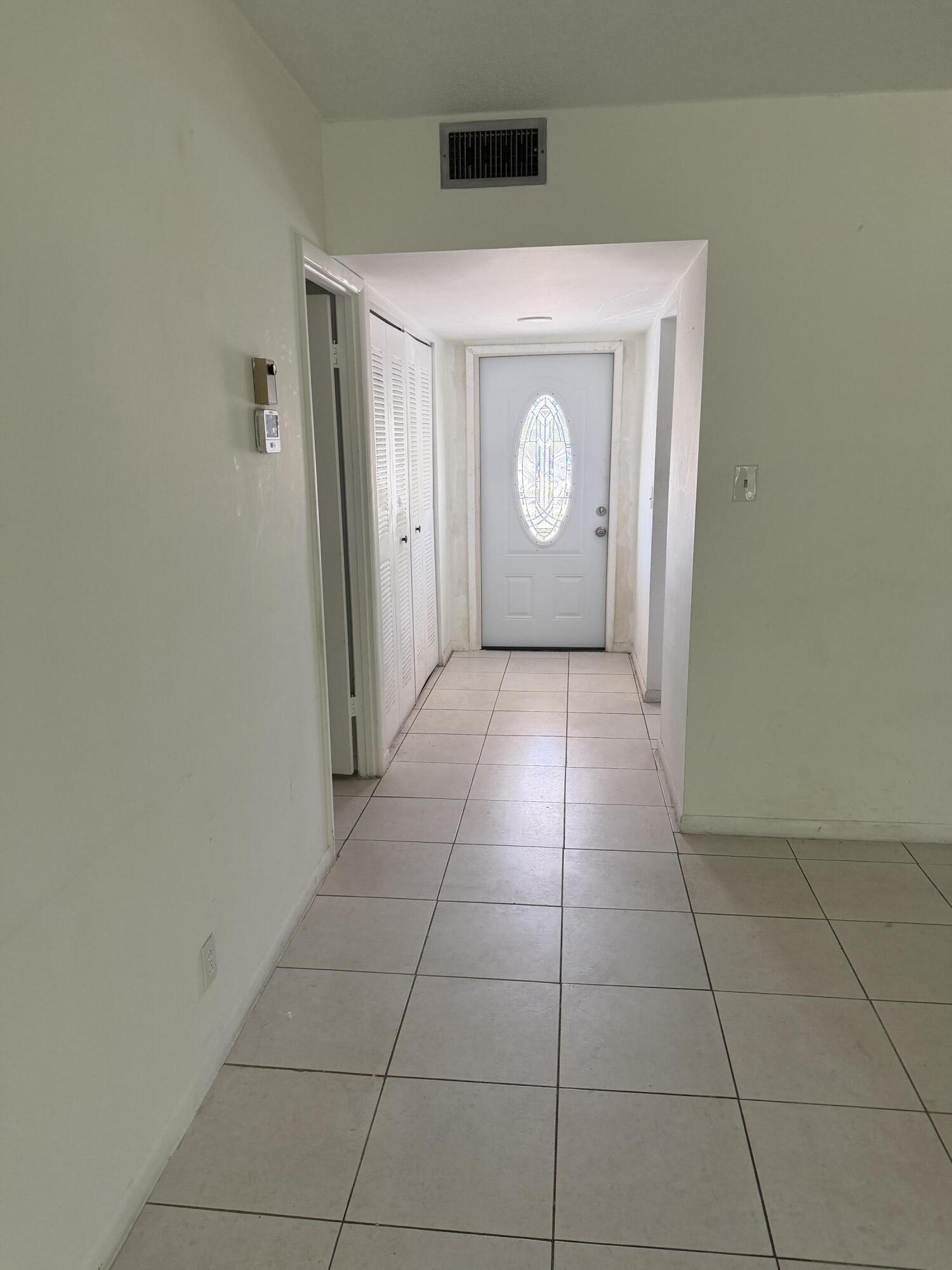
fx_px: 880
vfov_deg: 71.6
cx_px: 476
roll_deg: -0.2
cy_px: 635
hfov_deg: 56.8
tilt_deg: -13.7
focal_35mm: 24
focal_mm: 6.76
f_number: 1.78
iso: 200
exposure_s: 1/121
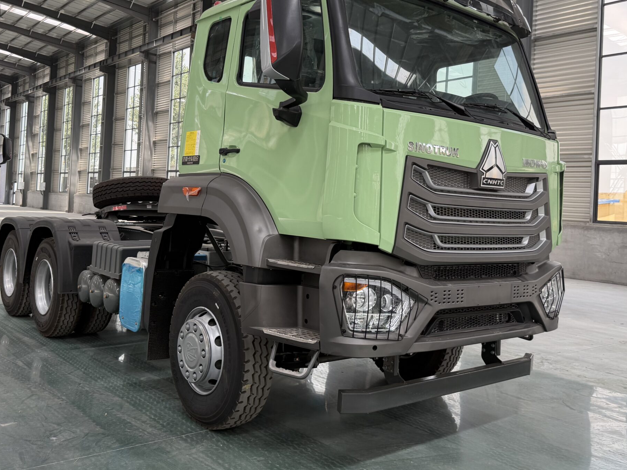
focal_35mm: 34
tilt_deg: +3.4
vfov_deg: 41.6
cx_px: 307
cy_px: 189
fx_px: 616
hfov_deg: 54.0
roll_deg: -1.6
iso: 80
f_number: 1.78
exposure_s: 1/176
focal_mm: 6.76
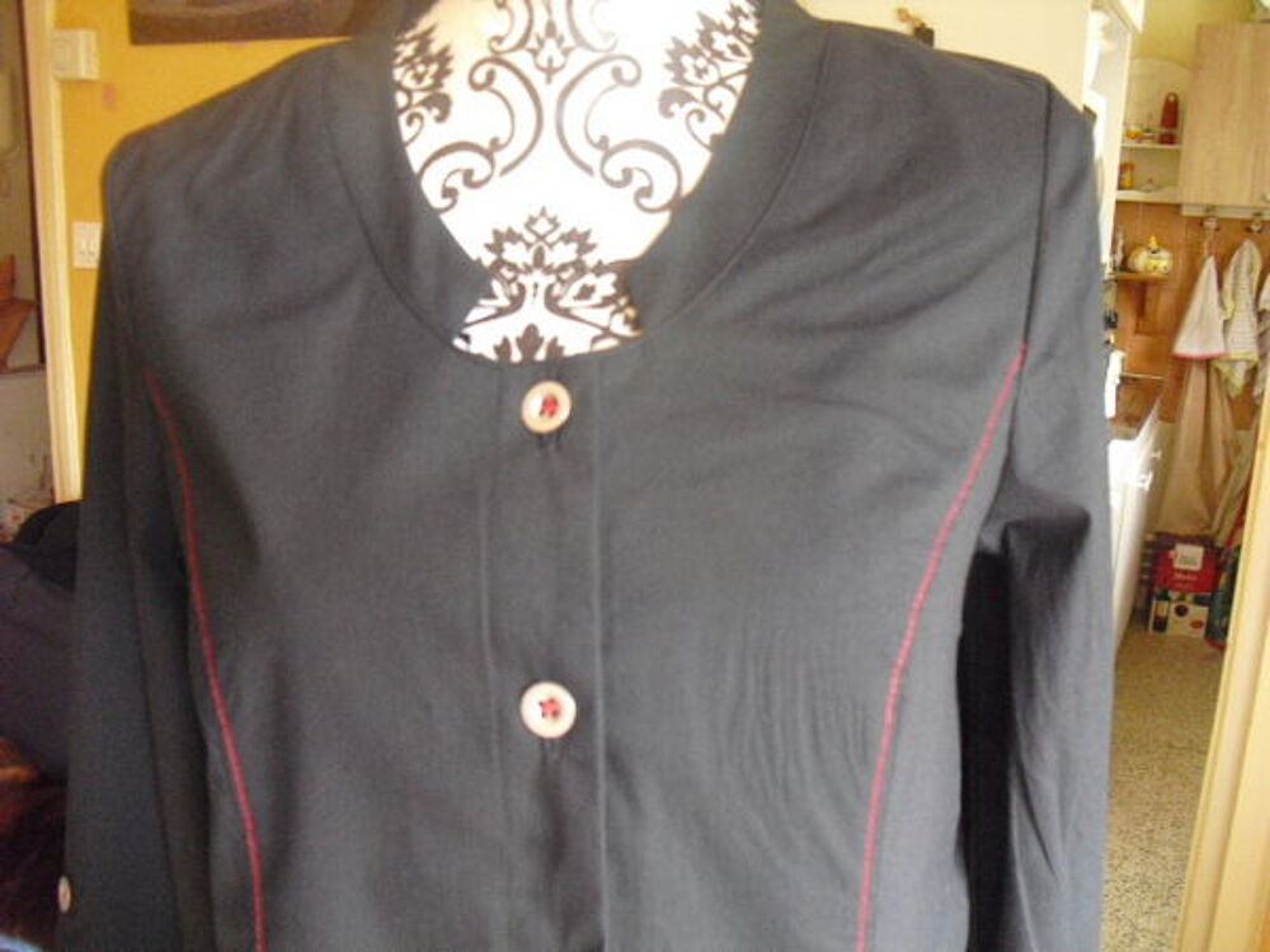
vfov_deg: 39.7
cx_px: 635
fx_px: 1321
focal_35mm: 36
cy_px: 476
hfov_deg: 51.4
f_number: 3.1
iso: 800
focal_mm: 6.3
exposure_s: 1/20
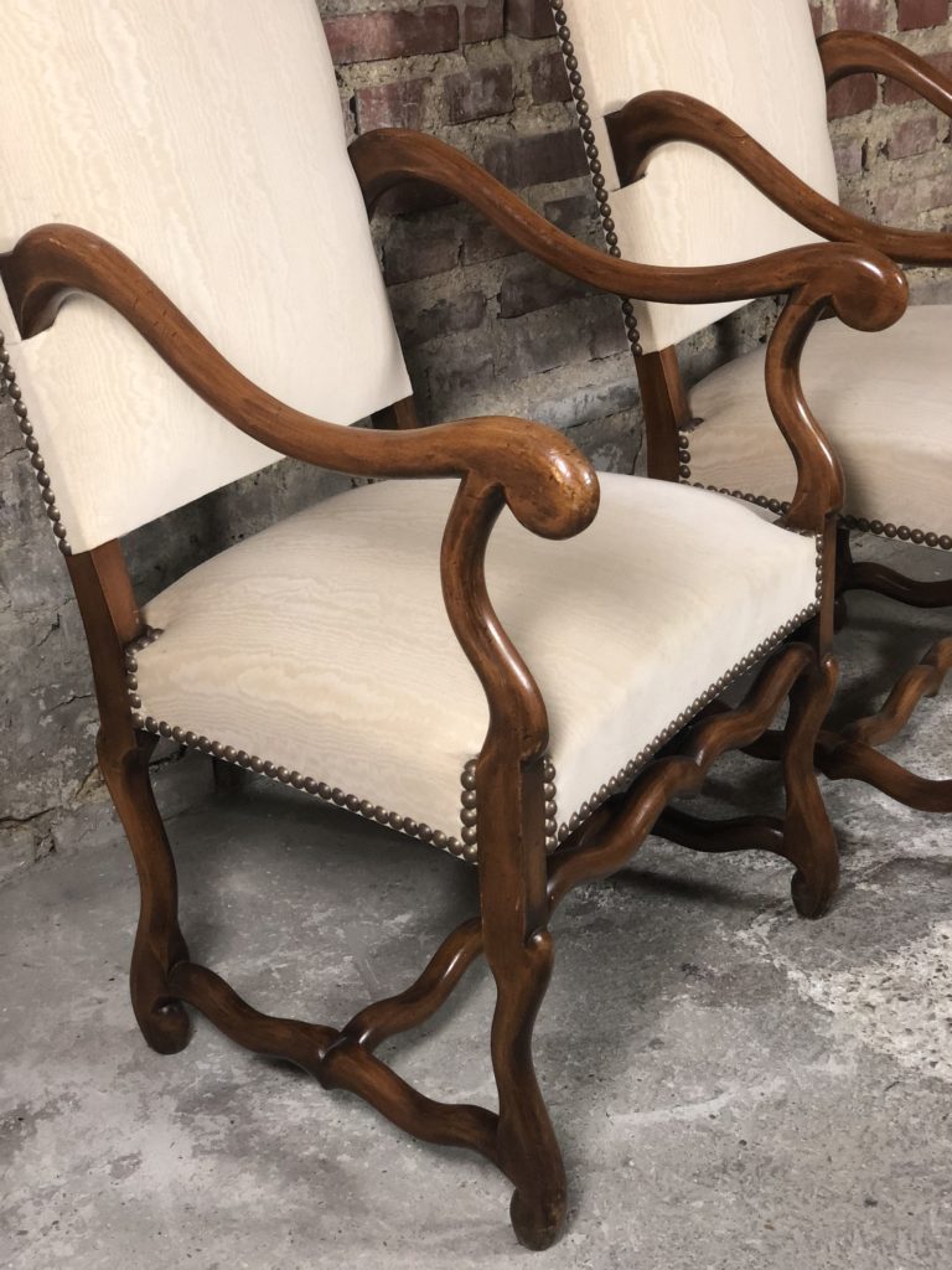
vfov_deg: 36.8
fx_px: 1907
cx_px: 476
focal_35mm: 52
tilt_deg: -23.8
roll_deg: +1.9
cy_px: 635
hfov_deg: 28.0
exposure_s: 1/25
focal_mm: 6
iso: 125
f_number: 2.4
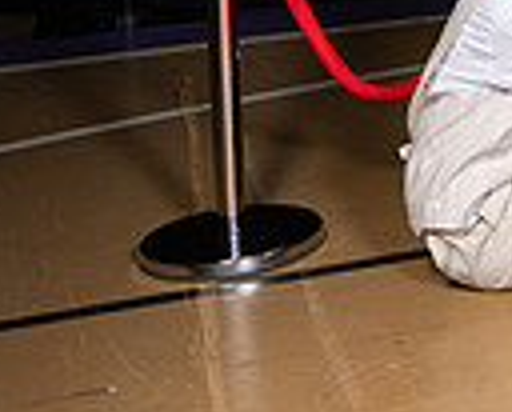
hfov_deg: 12.9
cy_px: -246
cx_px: 1128
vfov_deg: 11.9
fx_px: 1868
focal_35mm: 123
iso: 400
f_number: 8
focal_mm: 29
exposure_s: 1/125
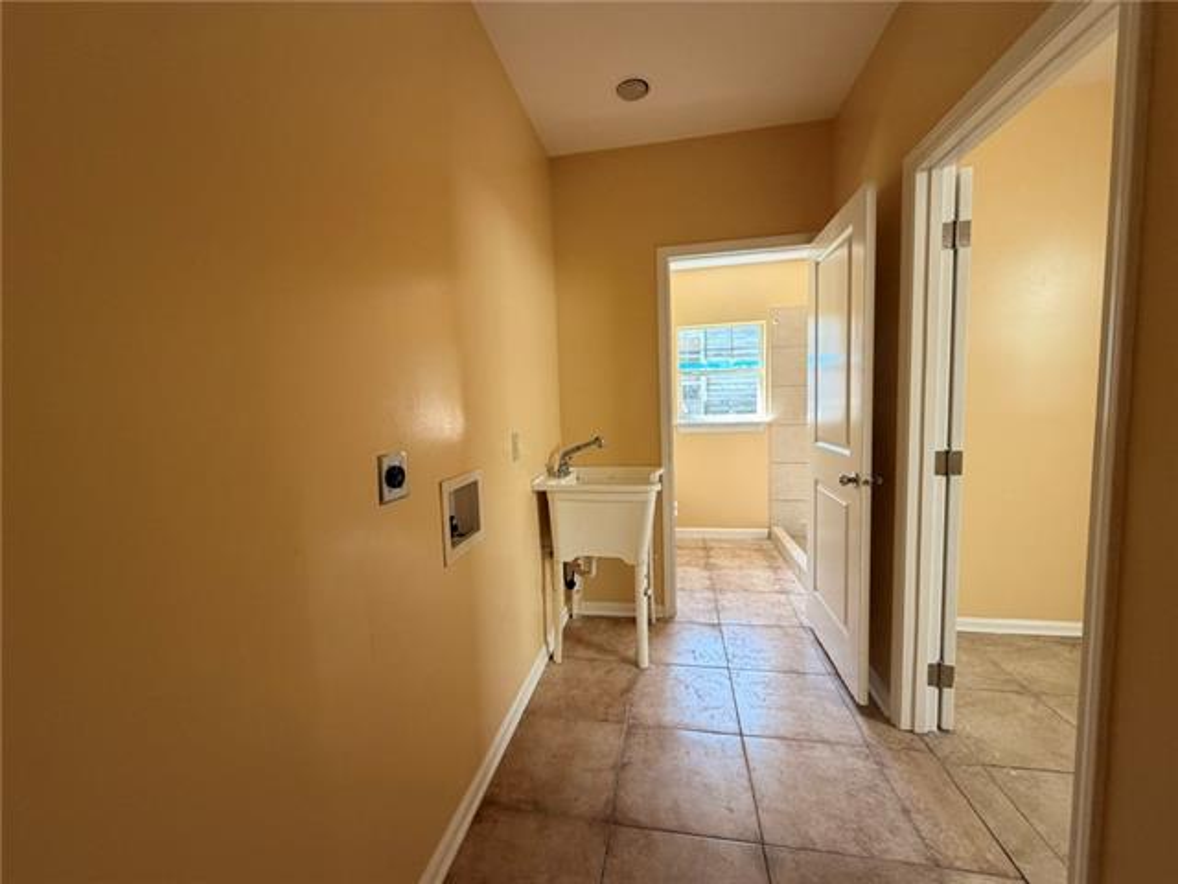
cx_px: 589
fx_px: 476
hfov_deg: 102.1
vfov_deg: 85.7
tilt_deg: -5.5
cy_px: 442
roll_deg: +1.4
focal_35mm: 14
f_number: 2.2
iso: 250
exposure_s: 1/121
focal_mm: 2.22
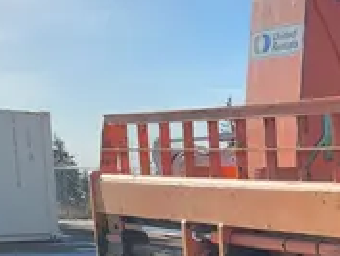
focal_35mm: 81
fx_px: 796
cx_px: 478
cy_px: 303
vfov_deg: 17.4
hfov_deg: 21.1
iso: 40
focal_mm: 5.4
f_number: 1.8
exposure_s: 1/1369
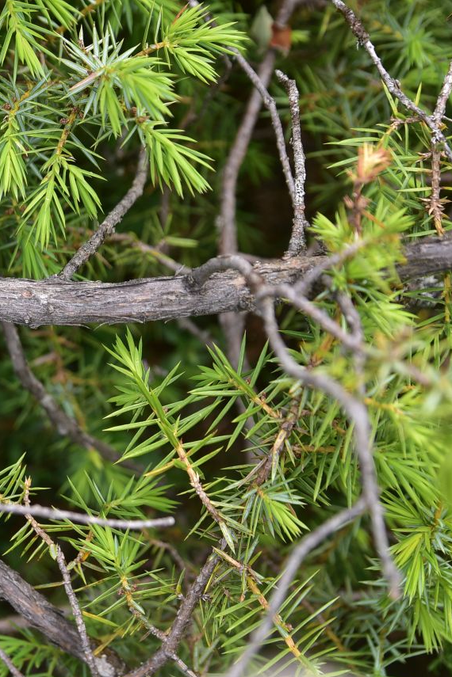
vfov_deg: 26.7
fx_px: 1431
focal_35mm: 76
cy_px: 342
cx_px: 5
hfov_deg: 17.5
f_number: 5.6
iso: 125
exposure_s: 1/125
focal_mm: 50
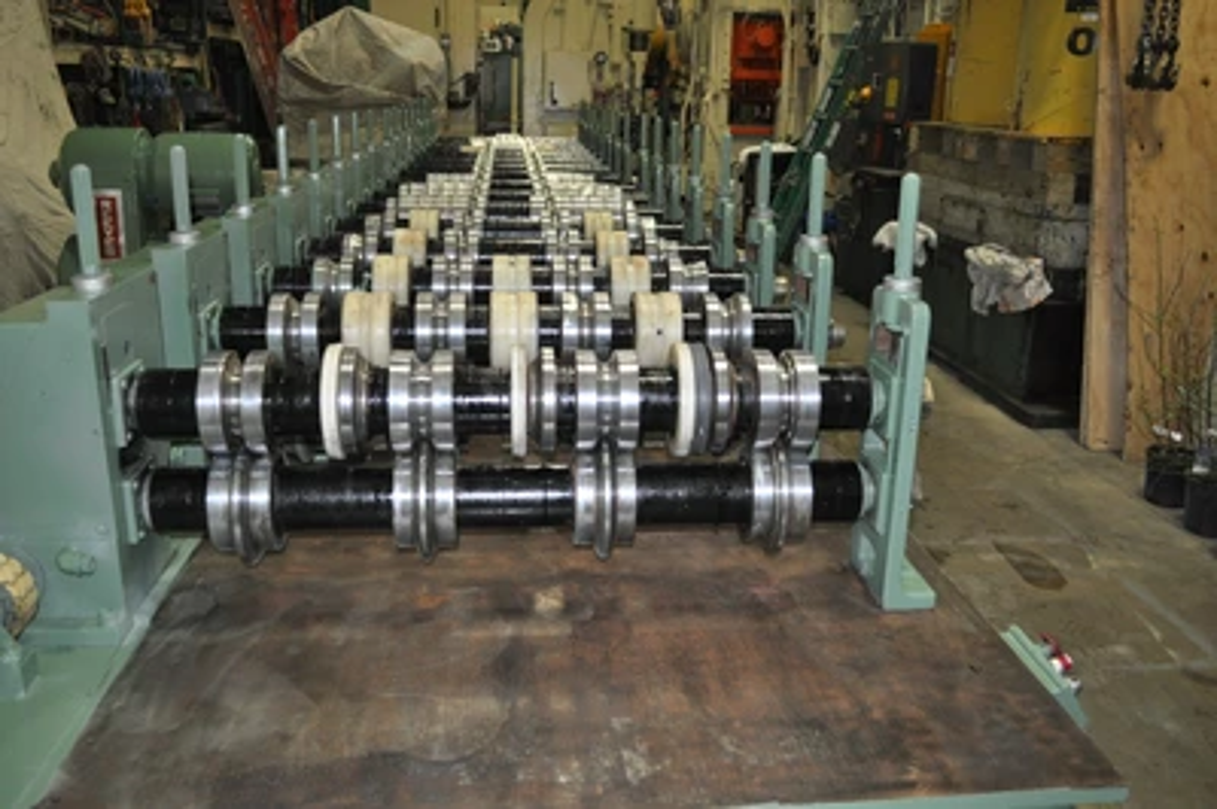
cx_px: 608
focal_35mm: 30
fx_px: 1013
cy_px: 404
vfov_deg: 43.5
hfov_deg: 62.0
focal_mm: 20
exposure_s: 1/60
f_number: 3.8
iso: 800
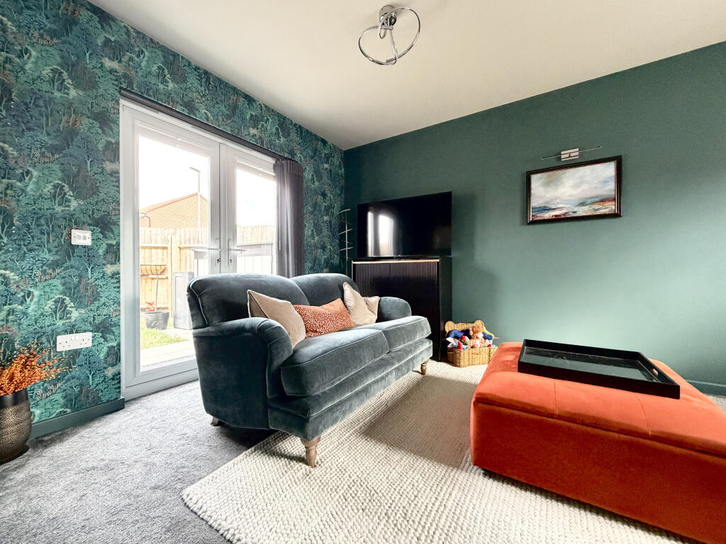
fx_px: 294
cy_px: 272
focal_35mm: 14
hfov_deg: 102.1
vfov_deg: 85.7
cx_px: 363
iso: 320
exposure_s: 1/100
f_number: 2.2
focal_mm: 2.22
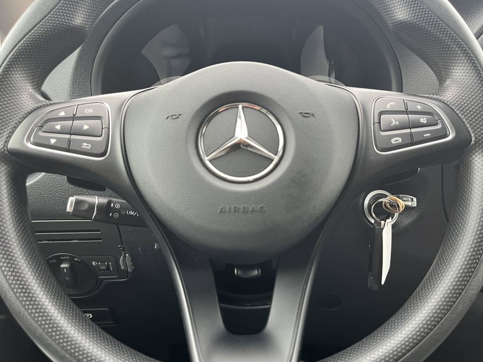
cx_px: 259
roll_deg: -0.7
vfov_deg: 49.7
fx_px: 391
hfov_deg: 63.4
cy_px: 180
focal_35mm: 28
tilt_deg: -21.7
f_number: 1.6
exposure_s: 1/60
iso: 160
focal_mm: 5.1
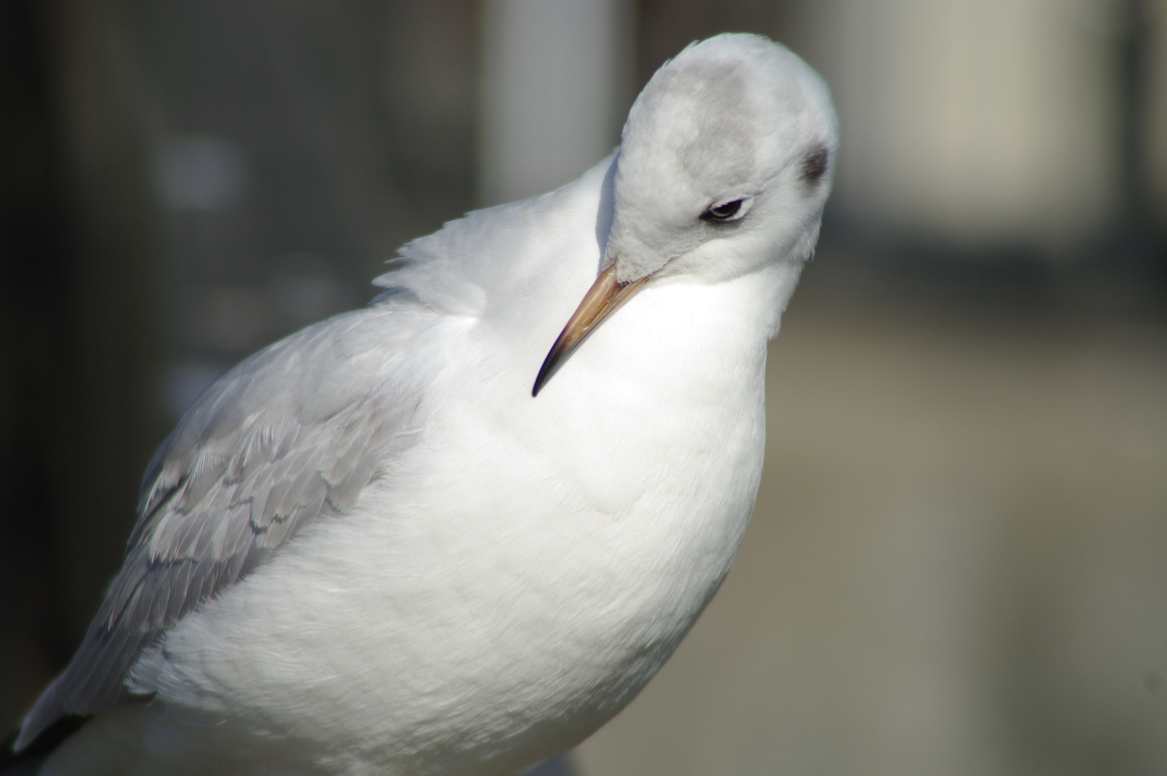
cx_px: 584
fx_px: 9717
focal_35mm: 300
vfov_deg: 4.6
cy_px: 388
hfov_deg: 6.9
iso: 100
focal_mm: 200
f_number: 8
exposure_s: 1/400
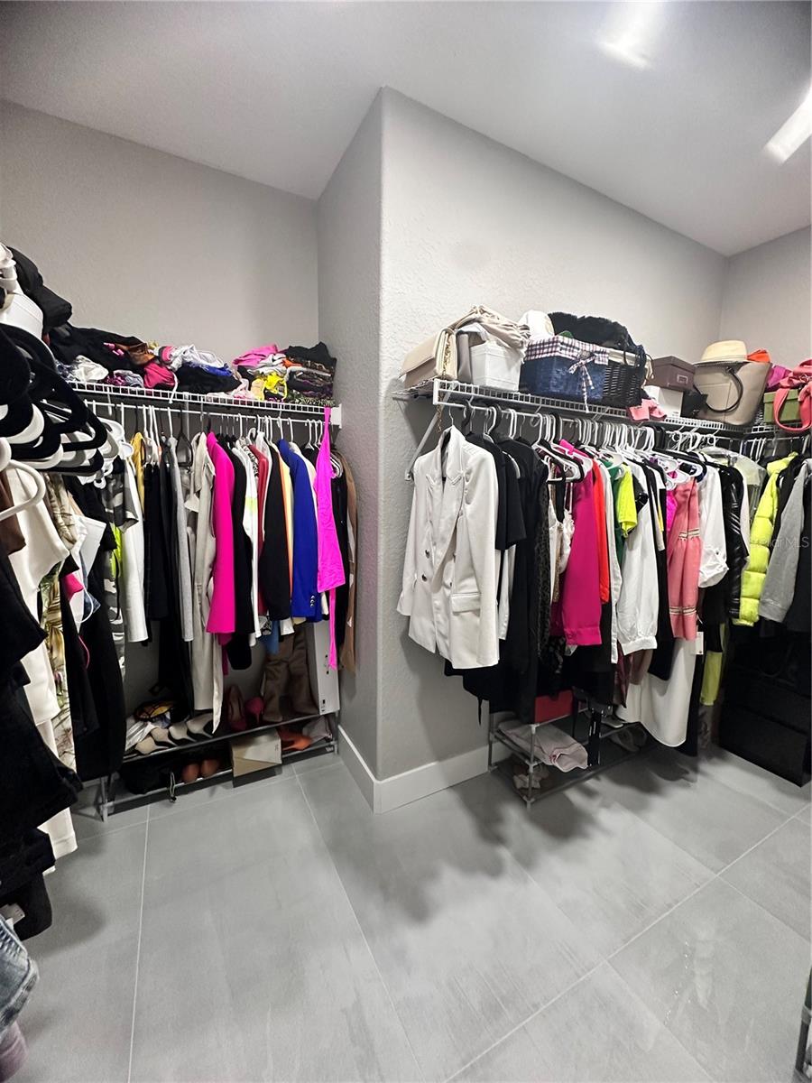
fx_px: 438
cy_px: 542
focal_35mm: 14
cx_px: 406
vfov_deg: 102.1
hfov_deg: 85.7
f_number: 2.2
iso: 320
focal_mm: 2.22
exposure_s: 1/60
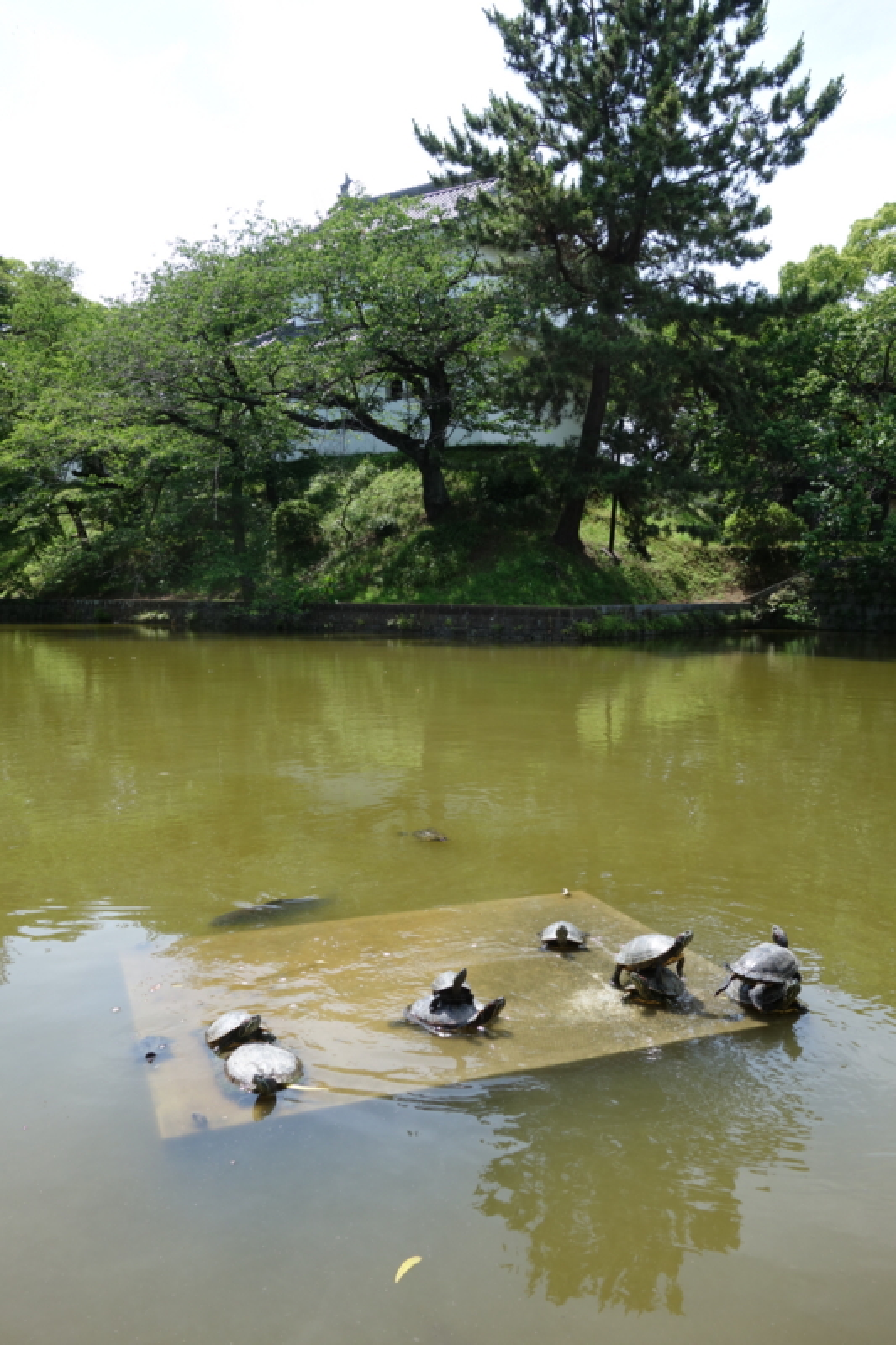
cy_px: 672
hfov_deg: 46.4
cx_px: 448
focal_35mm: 28
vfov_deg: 65.5
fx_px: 1046
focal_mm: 10.4
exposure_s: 1/200
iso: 125
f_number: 5.6
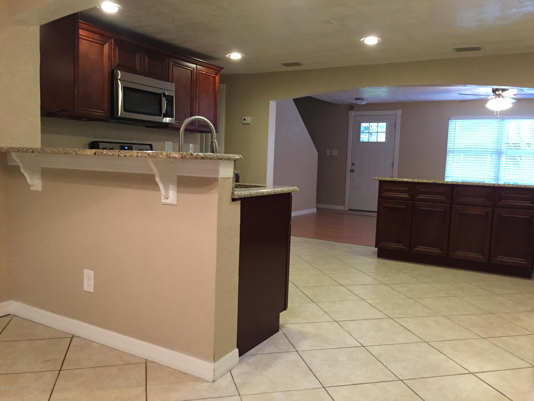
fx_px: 447
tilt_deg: -5.7
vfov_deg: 48.2
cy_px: 200
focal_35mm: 29
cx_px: 267
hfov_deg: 61.7
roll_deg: -2.6
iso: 250
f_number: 2.2
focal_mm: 4.15
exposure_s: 1/30
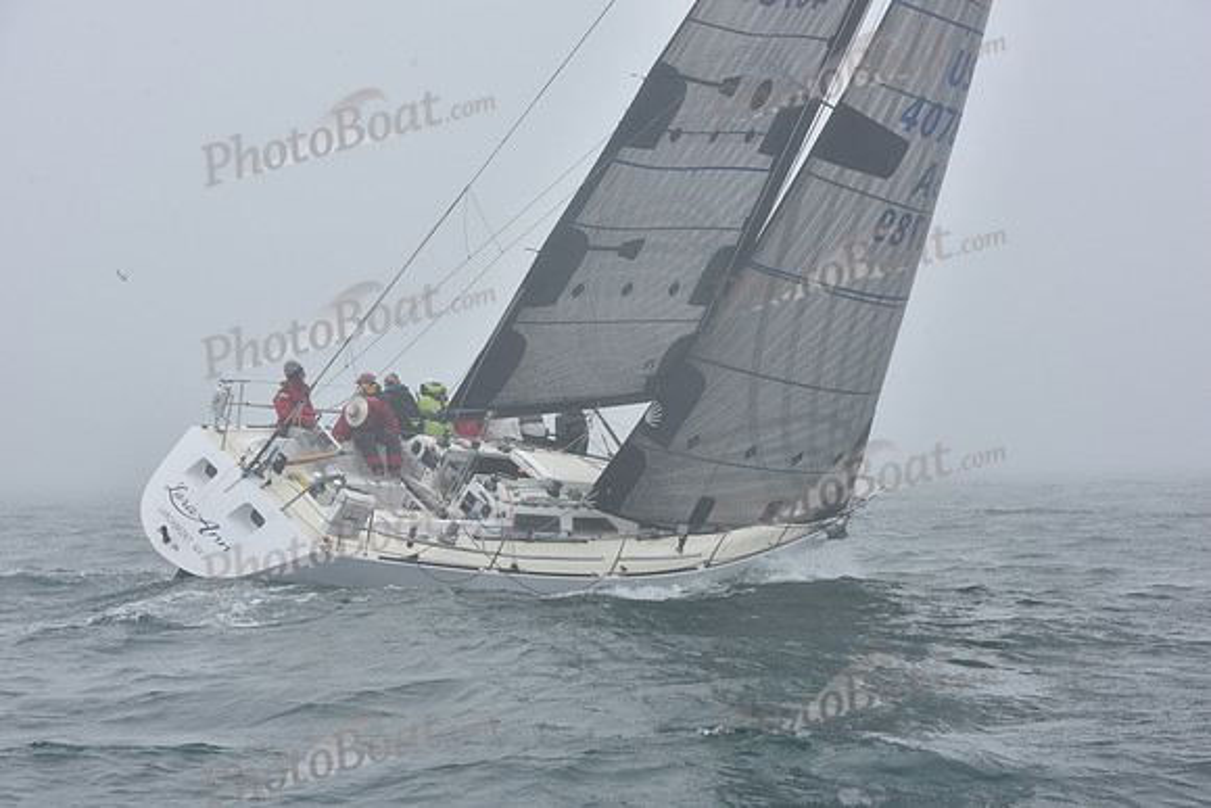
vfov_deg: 19.5
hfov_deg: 28.8
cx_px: 606
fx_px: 2355
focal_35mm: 70
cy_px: 404
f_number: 10
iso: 250
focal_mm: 70
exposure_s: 1/800
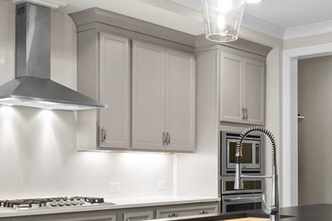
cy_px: 178
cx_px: 217
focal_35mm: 58
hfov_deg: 34.2
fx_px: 535
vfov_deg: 23.0
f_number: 6.3
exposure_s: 1/5
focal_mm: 14
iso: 160
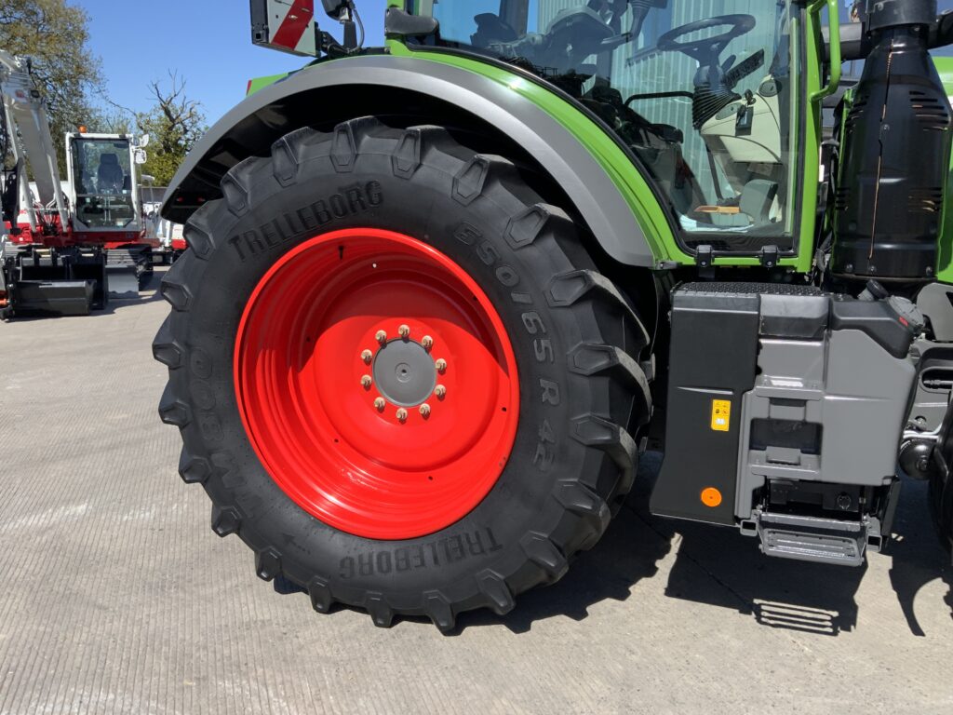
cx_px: 476
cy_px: 358
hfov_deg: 61.7
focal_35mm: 29
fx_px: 798
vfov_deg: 48.2
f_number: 1.8
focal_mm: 3
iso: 16
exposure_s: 1/1168
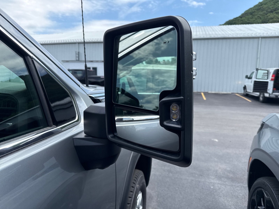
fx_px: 193
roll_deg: -0.7
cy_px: 104
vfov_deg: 56.8
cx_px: 140
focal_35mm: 24
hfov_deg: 71.6
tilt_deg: -5.4
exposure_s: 1/2703
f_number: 1.78
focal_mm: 6.76
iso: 100
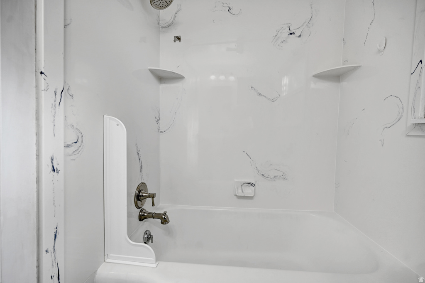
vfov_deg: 81.1
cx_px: 212
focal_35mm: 14
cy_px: 142
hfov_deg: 104.3
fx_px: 165
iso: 320
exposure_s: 1/60
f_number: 4
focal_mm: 14
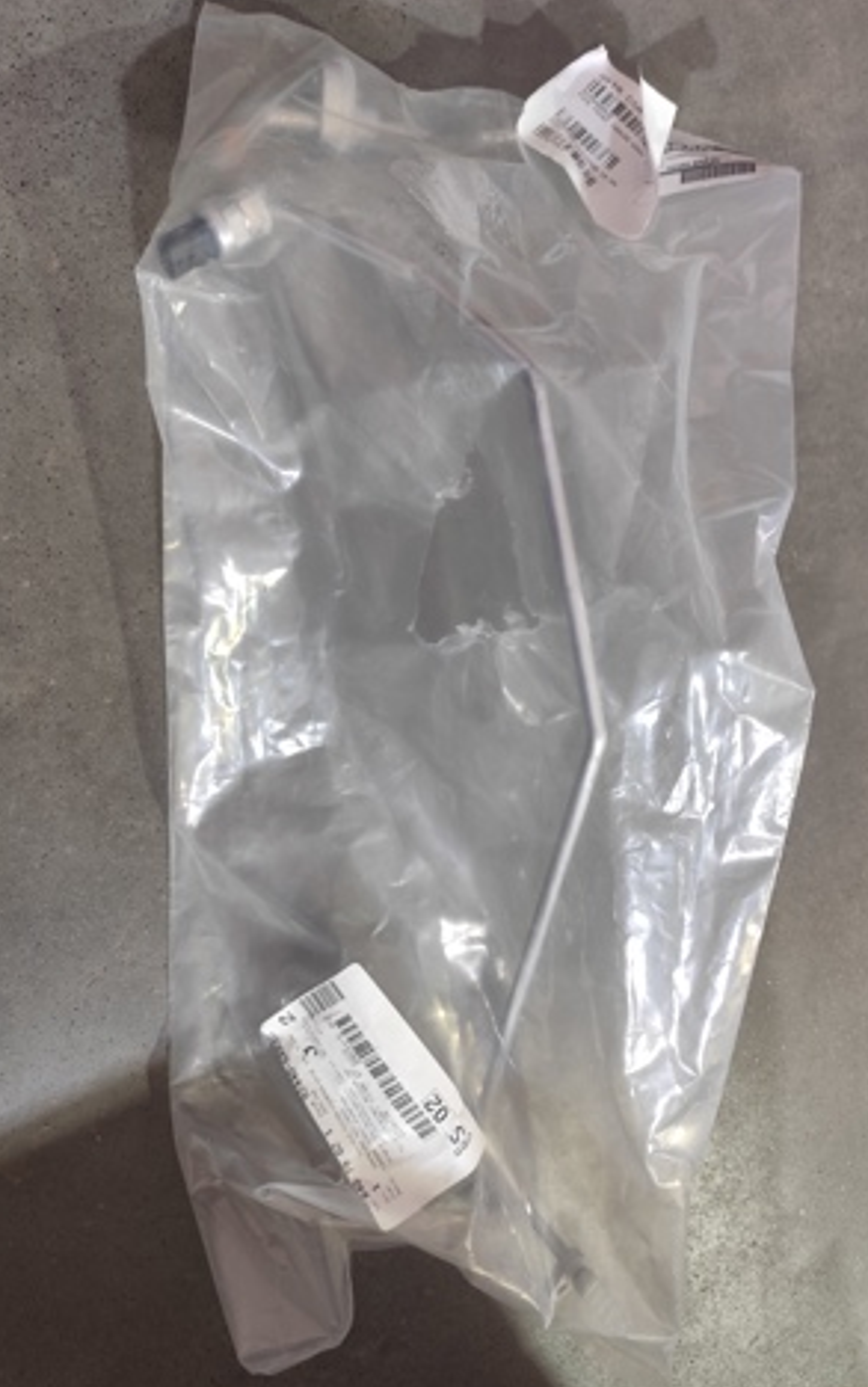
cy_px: 685
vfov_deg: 72.5
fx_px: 945
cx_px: 495
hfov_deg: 49.2
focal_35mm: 25
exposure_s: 1/50
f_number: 1.65
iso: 640
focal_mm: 6.19
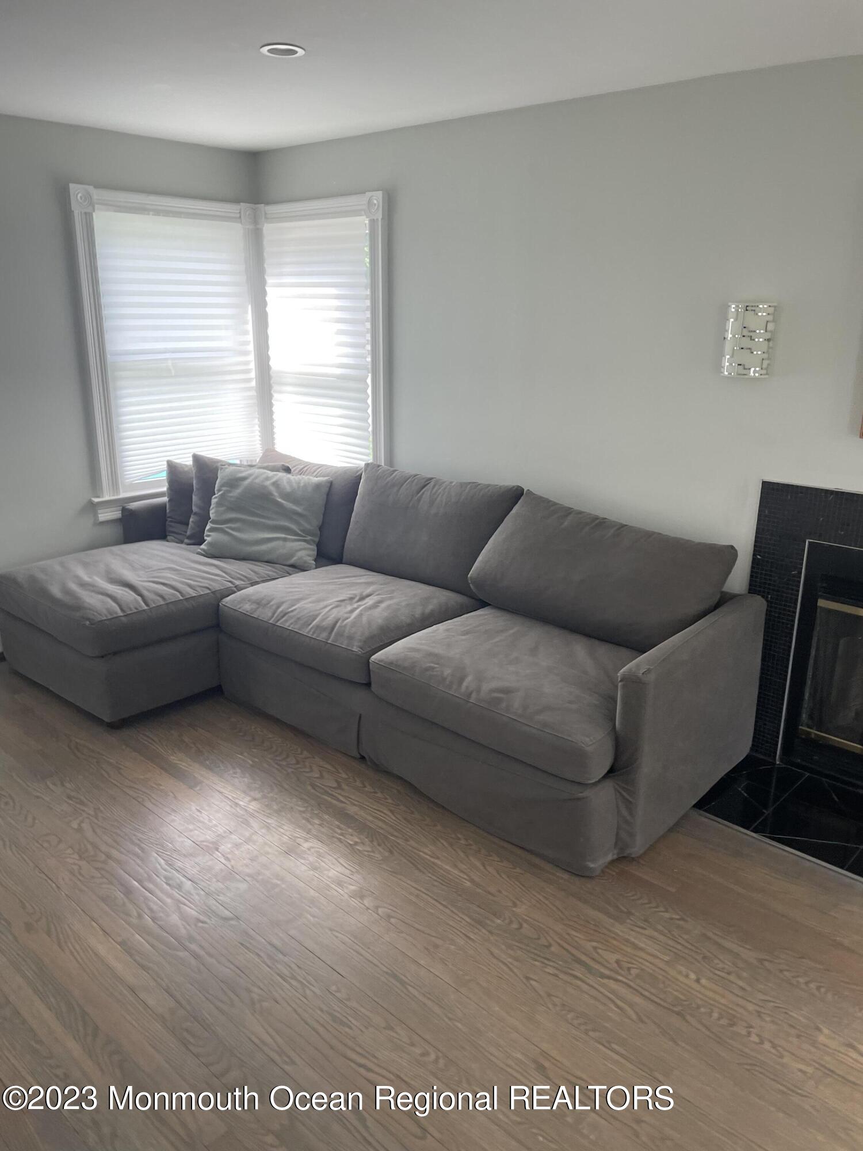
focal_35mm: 26
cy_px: 576
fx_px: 864
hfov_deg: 53.1
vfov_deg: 67.3
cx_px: 432
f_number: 1.6
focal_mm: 4.2
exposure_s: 1/121
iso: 64
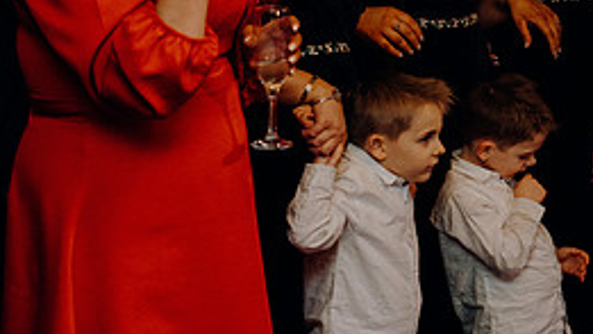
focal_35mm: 107
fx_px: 1683
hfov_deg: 19.5
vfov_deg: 11.3
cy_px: 69
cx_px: 554
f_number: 3.5
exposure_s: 1/160
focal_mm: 46
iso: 2500
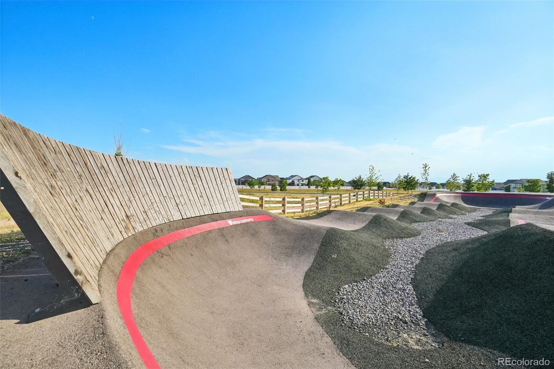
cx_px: 277
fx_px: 231
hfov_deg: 100.4
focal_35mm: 15
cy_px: 184
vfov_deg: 77.3
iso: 400
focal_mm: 10
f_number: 8
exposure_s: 1/2000
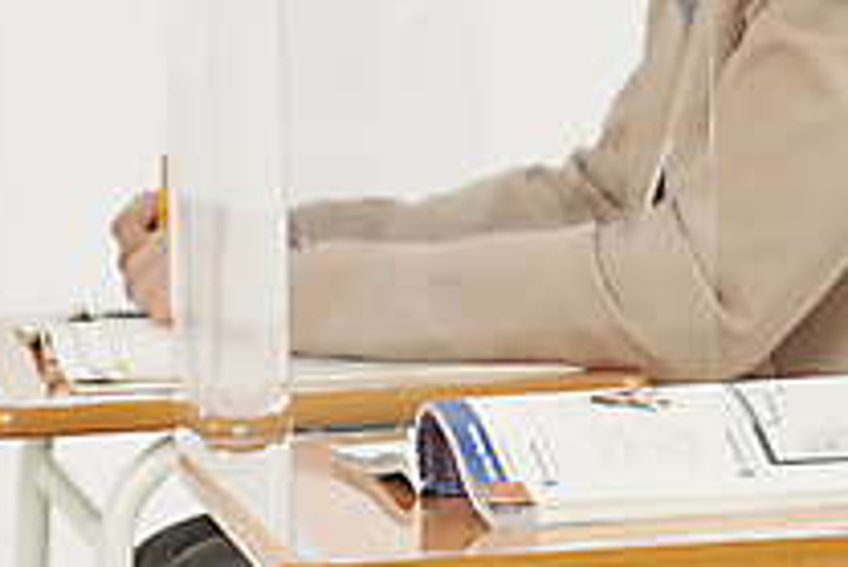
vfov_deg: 3.5
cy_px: -41
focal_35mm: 389
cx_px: 1095
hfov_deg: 5.3
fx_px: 9169
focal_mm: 135
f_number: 8
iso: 200
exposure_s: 1/125
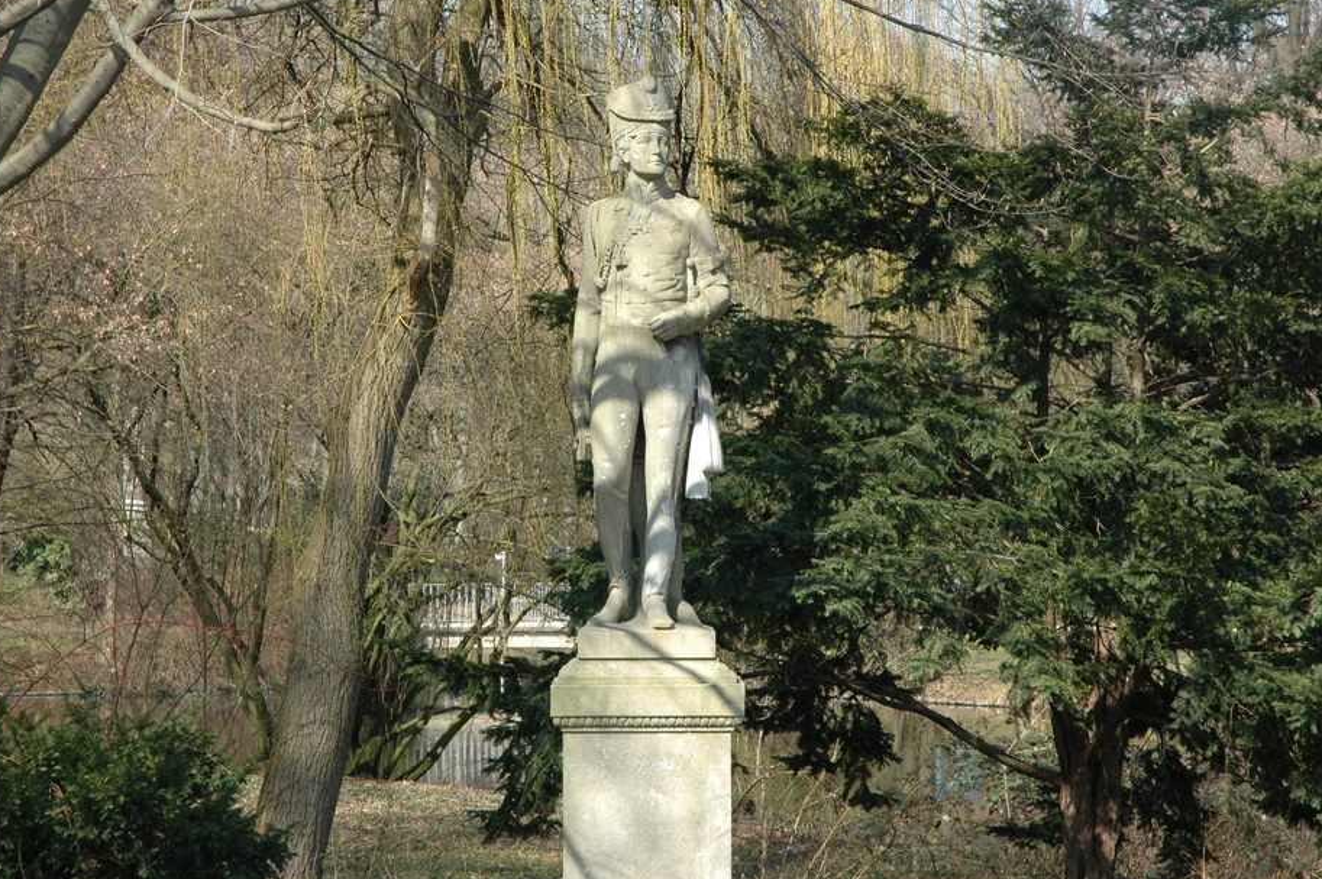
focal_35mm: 115
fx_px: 4219
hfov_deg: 17.8
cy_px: 402
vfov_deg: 11.9
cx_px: 681
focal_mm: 70
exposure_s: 1/250
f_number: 8
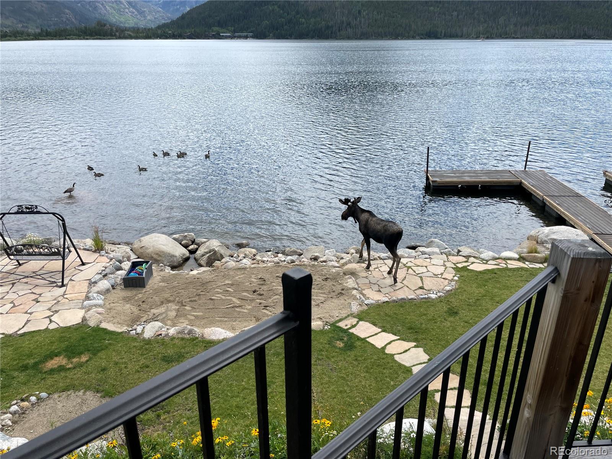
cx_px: 306
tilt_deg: -23.7
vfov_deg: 53.1
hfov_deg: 67.3
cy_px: 230
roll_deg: -0.7
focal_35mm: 26
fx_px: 460
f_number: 1.6
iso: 32
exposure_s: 1/2618
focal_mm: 4.2
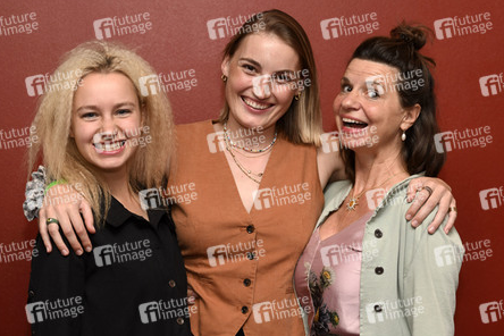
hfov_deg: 28.5
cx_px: 251
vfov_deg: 19.2
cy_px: 168
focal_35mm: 71
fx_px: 994
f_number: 3.5
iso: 800
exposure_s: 1/400
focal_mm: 70
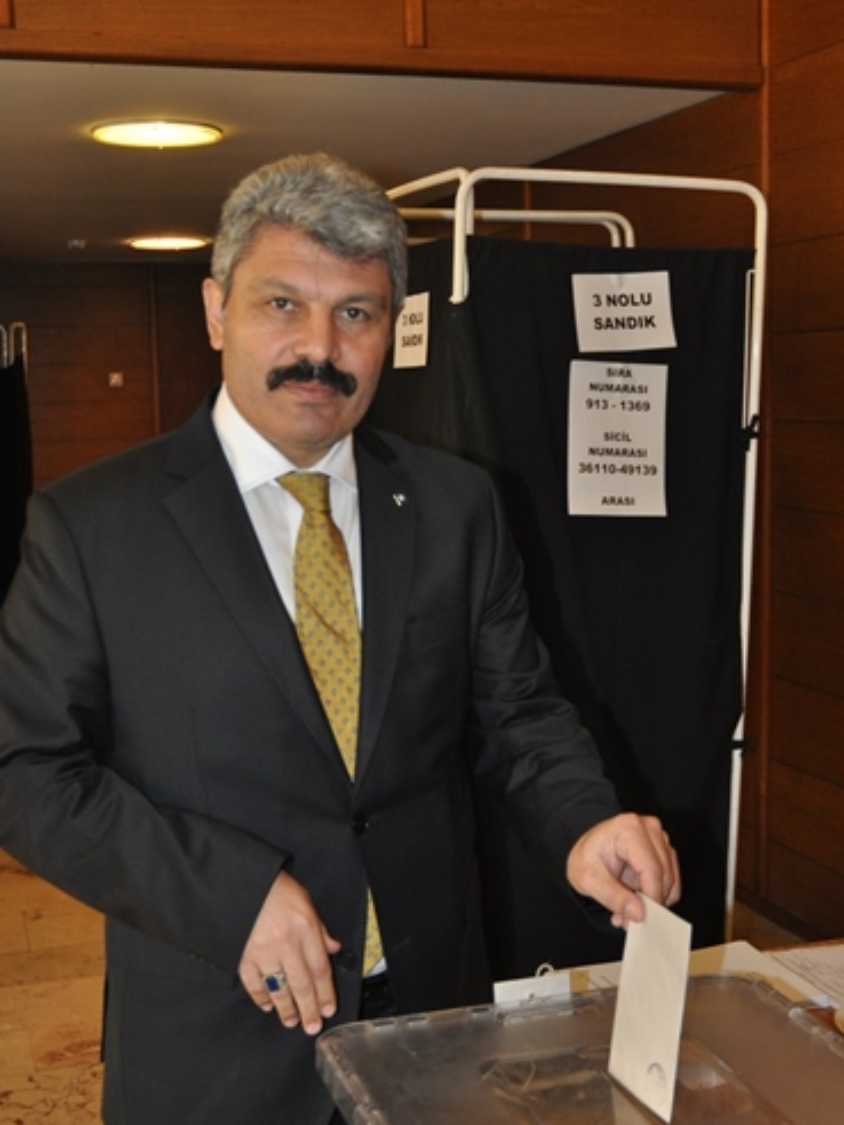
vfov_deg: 37.7
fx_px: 1646
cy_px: 569
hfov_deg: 28.8
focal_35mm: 51
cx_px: 420
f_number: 3.8
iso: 800
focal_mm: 27
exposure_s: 1/60
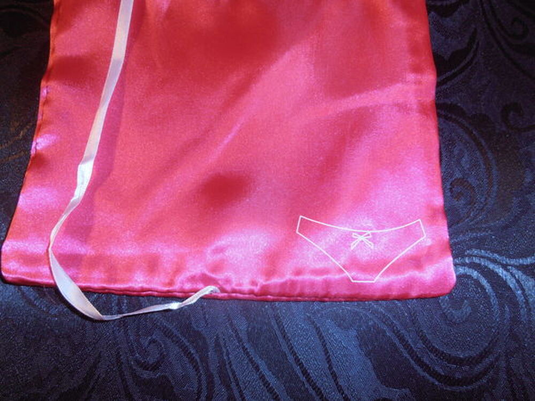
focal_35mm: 24
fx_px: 371
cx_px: 268
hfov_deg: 71.6
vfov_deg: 56.8
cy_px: 200
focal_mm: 4.2
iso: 125
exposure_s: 1/30
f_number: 3
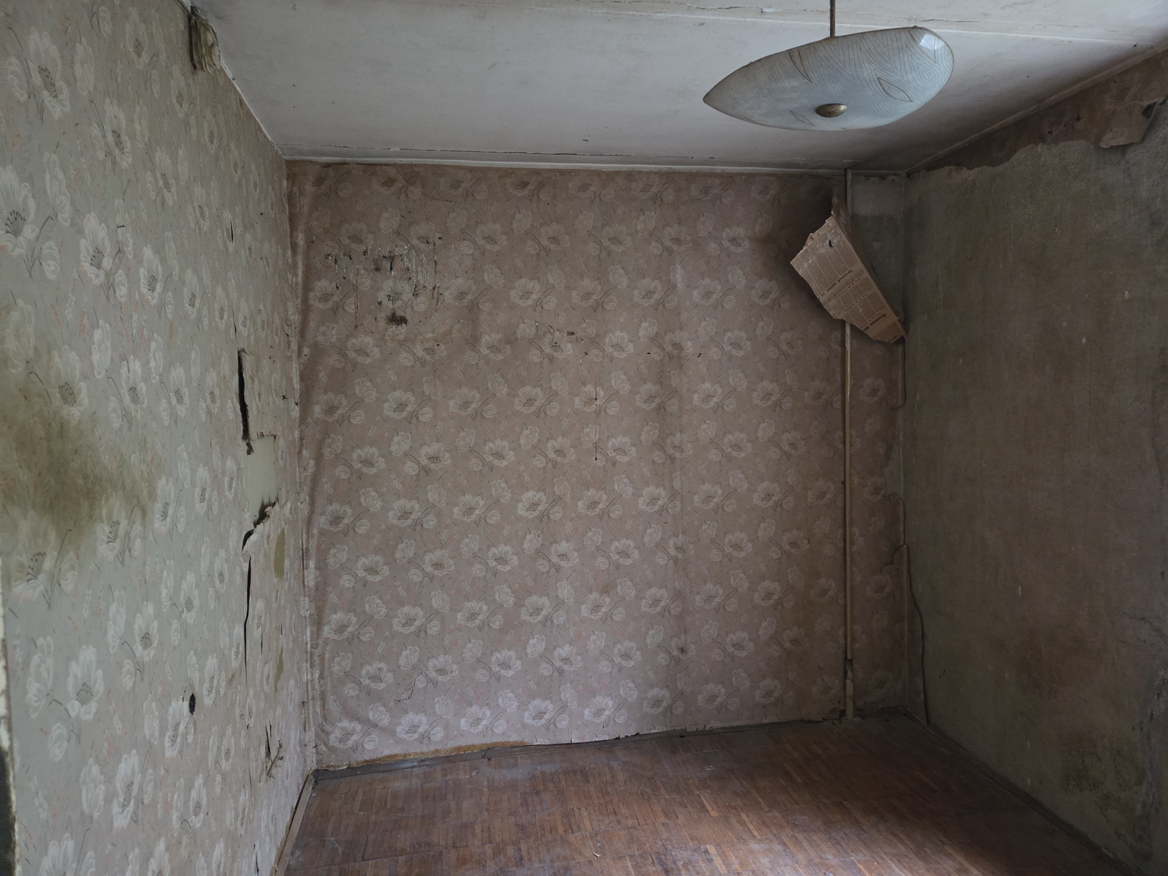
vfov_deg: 58.9
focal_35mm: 23
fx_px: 776
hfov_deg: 73.9
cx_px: 584
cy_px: 438
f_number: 1.8
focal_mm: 5.4
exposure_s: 1/50
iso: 1600
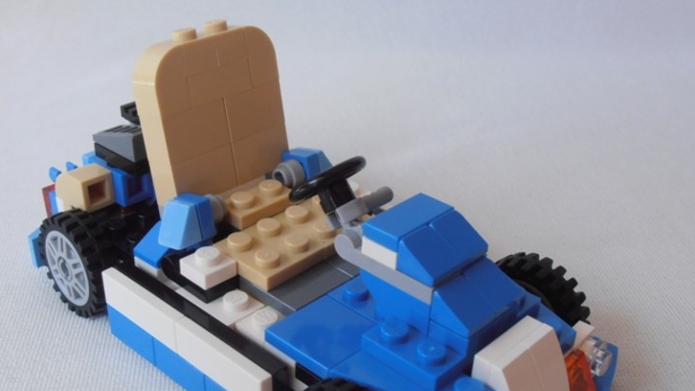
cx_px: 304
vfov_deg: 23.8
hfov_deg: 41.3
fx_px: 921
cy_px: 277
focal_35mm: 50
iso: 80
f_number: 3.9
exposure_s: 1/50
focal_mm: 6.61
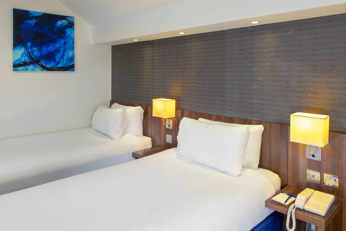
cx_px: 173
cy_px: 116
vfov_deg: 46.4
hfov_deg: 65.5
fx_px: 269
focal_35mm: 28
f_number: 22
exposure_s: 13
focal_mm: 28
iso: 100
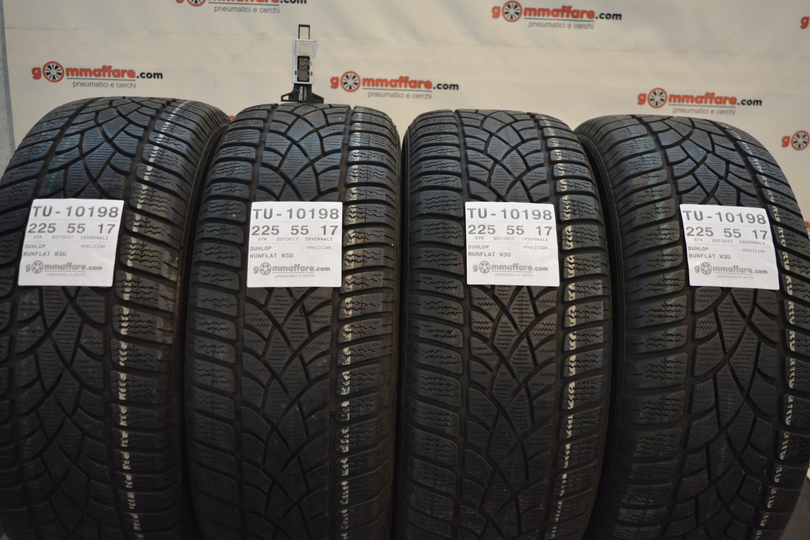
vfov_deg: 36.9
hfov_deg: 53.1
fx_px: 810
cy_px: 270
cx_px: 405
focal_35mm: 36
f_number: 4
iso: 1600
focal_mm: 24
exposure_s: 1/30
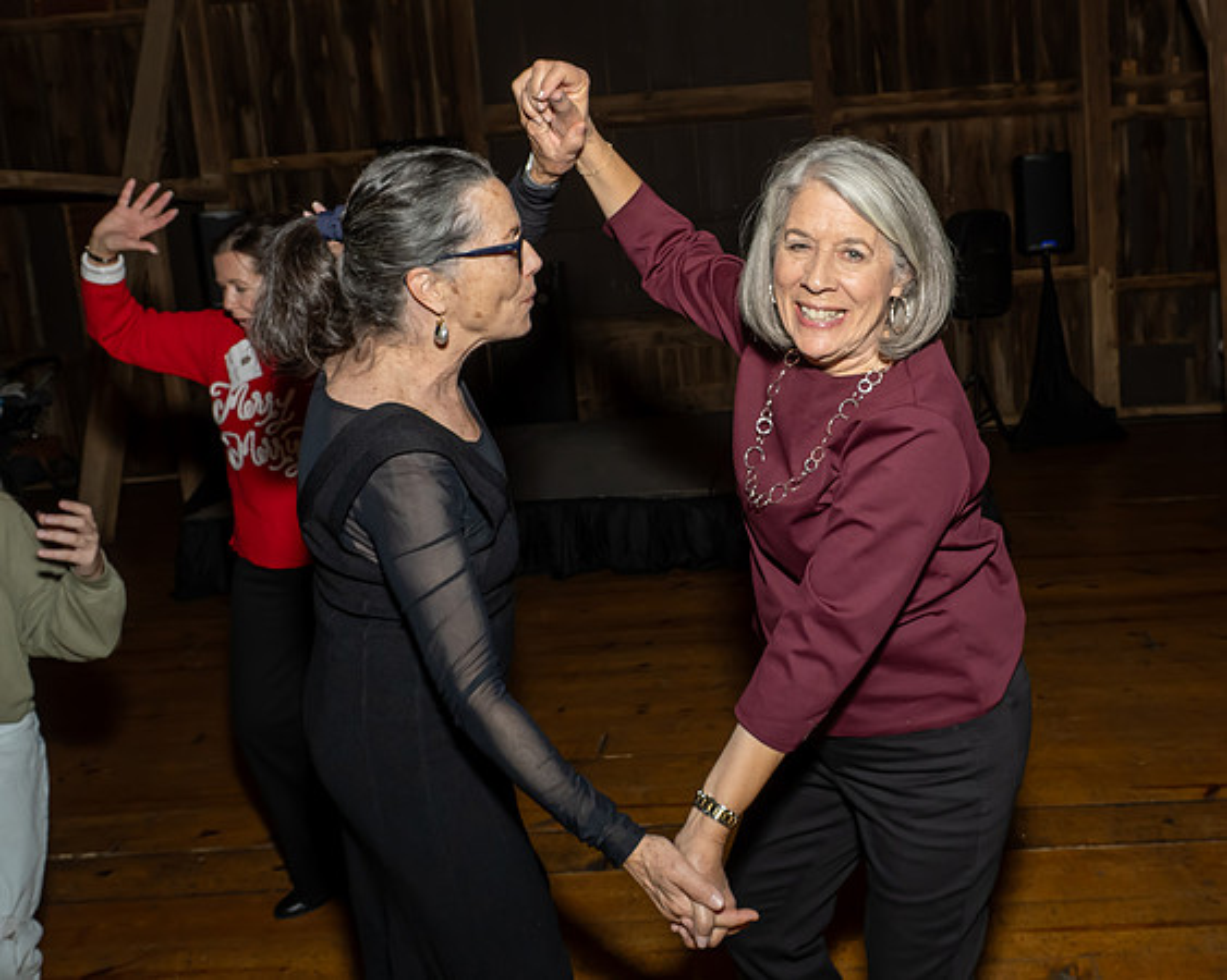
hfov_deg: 54.1
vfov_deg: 44.8
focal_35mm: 33
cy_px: 412
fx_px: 1185
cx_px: 777
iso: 640
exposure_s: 1/250
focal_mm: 17
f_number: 8
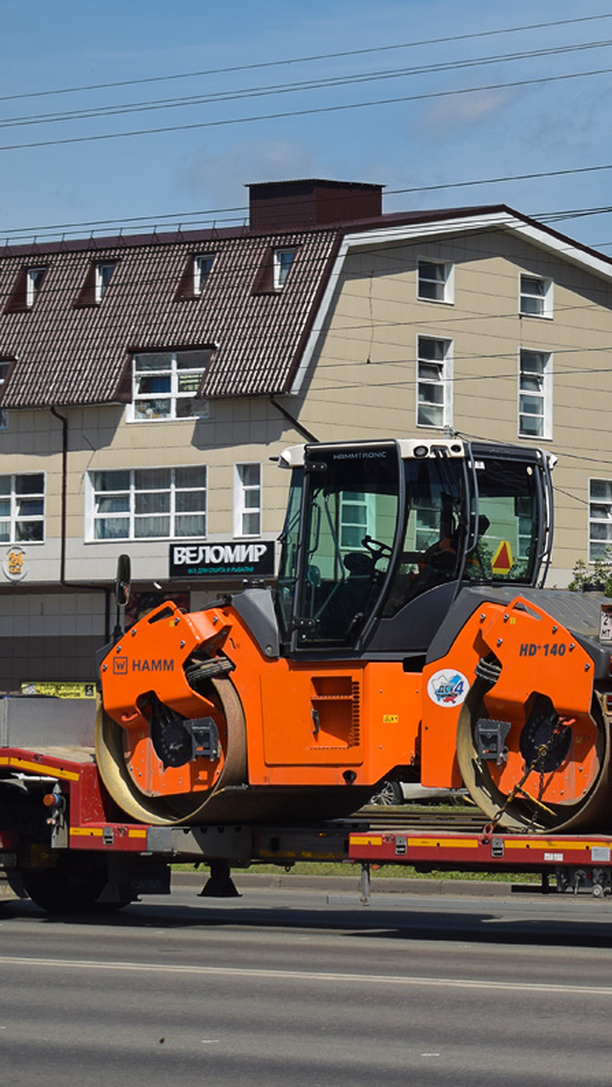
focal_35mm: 114
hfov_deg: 10.4
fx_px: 3287
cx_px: 785
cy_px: 544
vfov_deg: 18.8
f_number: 6.3
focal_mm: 48
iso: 100
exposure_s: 1/800
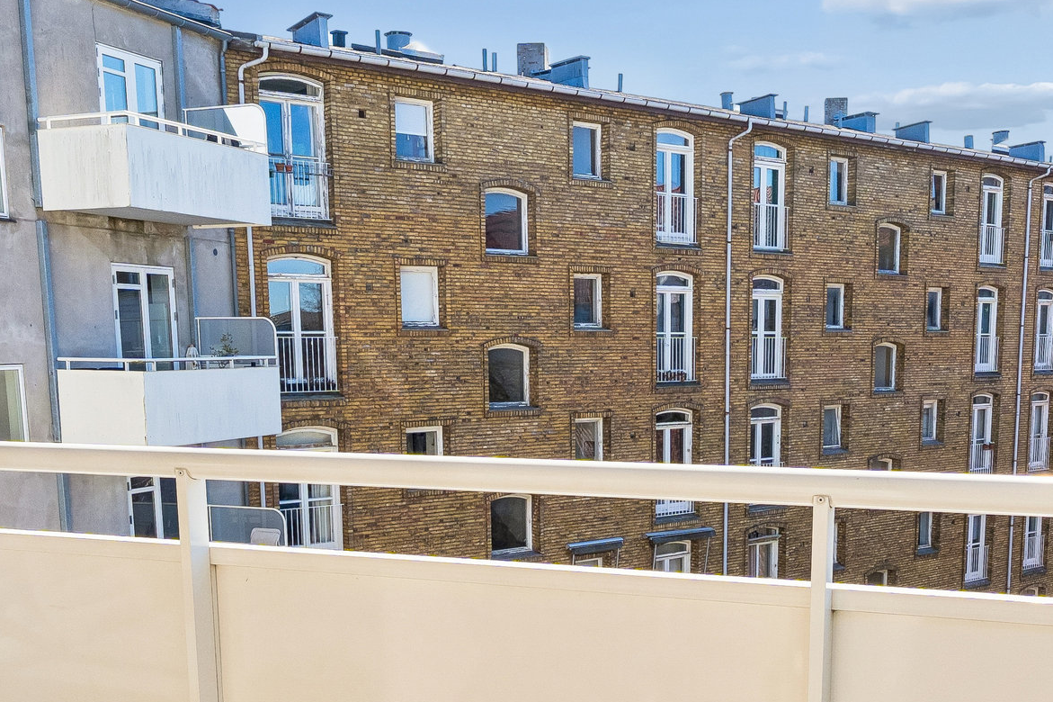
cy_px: 629
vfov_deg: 29.8
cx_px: 585
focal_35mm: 43
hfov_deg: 45.3
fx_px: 1259
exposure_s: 1/500
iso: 400
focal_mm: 11.2
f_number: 7.1
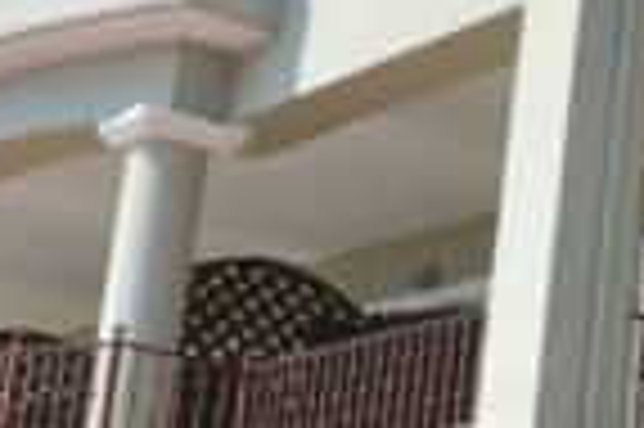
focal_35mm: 113
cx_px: 874
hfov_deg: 16.9
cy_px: 171
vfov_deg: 12.1
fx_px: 2019
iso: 320
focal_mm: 18
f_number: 10
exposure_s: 1/400
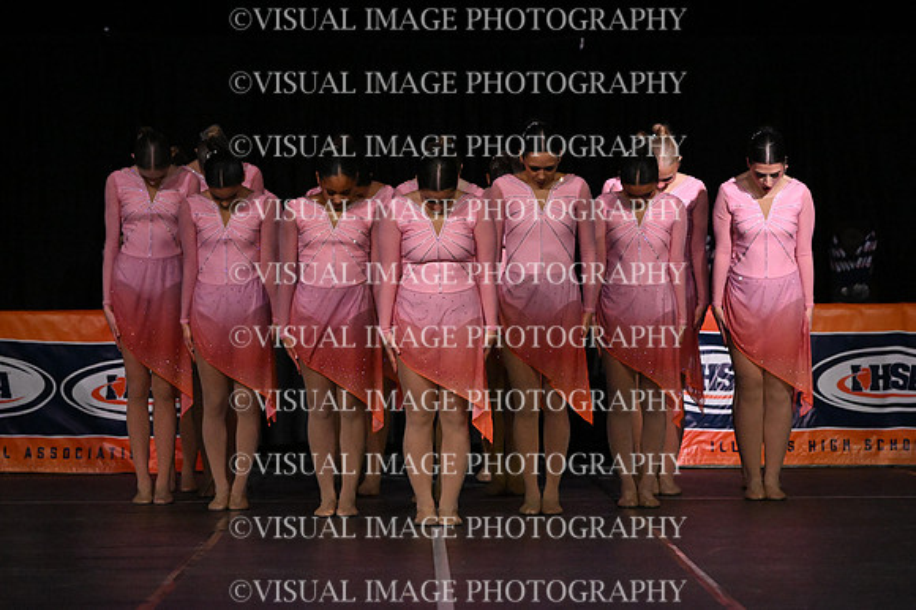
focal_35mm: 180
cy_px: 305
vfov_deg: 7.6
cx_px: 458
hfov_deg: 11.4
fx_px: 4577
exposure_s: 1/1000
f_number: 4
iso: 8000
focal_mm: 120
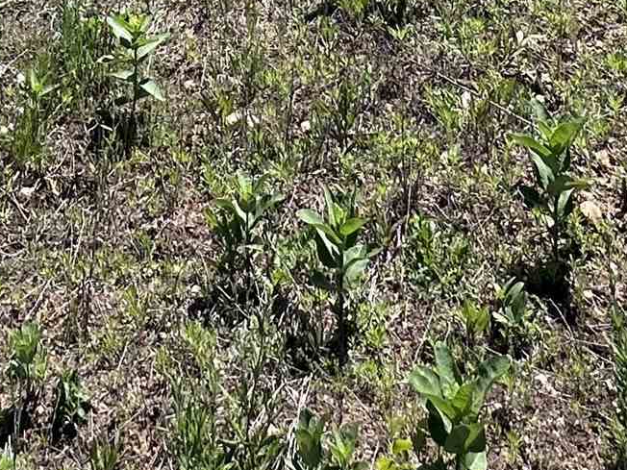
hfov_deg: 28.9
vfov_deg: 16.5
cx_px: 155
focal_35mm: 66
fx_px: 1195
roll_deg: +0.3
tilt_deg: +3.1
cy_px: -484
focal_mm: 2.22
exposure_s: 1/1770
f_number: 2.2
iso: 40
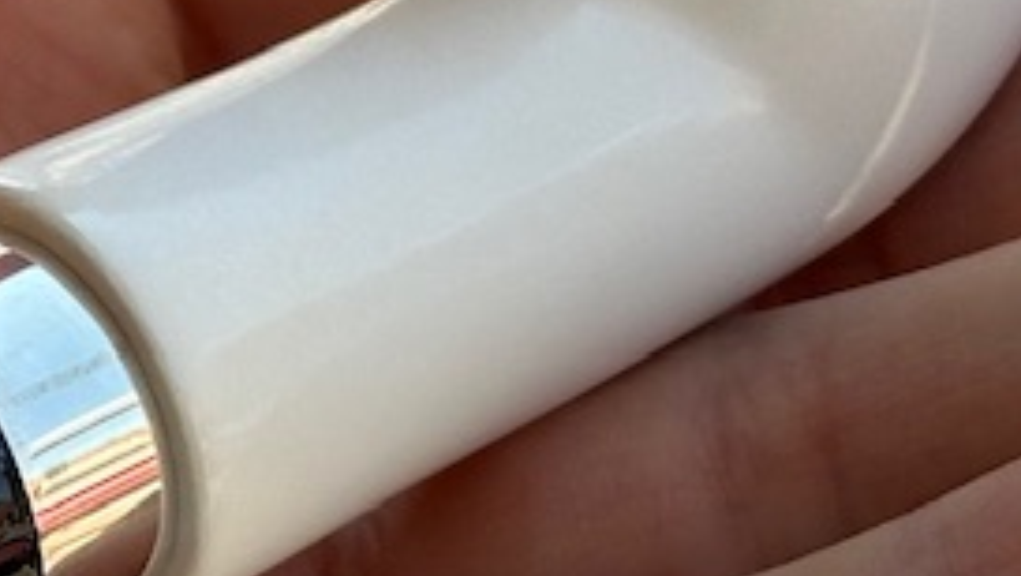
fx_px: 6637
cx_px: -292
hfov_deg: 8.7
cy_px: -116
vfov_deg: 5.0
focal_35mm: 245
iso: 64
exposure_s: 1/604
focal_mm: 6.86
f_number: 1.78
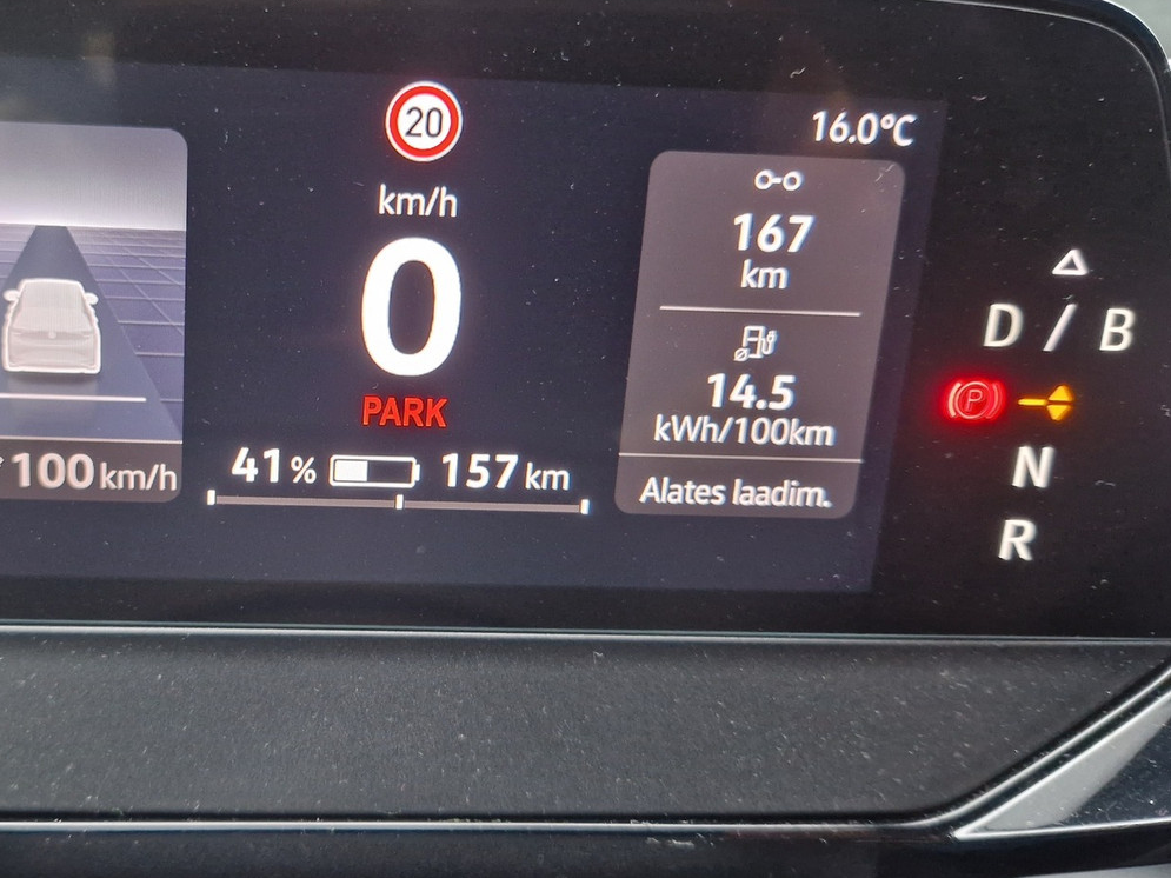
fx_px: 1251
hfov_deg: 48.9
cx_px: 348
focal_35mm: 37
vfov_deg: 38.7
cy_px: 420
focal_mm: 5.4
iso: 640
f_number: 1.8
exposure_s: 1/100
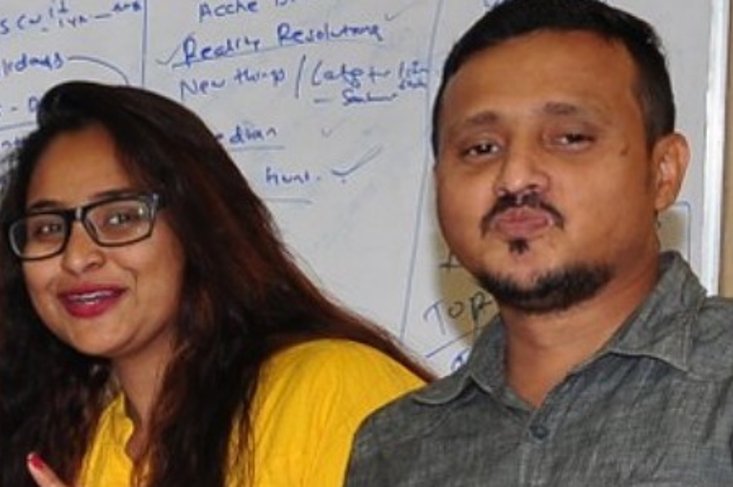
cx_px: -710
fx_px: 3223
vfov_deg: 8.5
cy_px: 647
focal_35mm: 159
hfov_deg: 11.7
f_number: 7.1
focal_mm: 21
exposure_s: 1/125
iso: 400
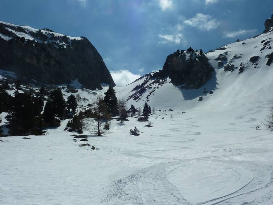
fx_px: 260
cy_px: 102
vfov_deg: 42.9
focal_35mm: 33
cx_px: 136
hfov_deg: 55.4
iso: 80
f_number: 6.3
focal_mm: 4.1
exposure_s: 1/1600
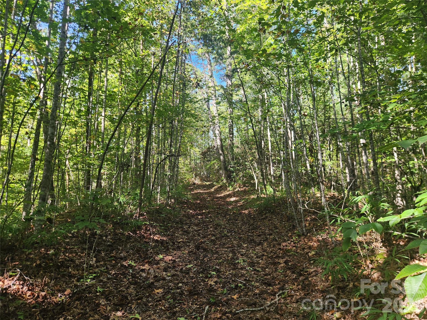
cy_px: 160
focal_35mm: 23
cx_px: 214
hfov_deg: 73.9
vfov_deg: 58.9
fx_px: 284
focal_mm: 5.4
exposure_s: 1/180
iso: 40
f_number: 1.8
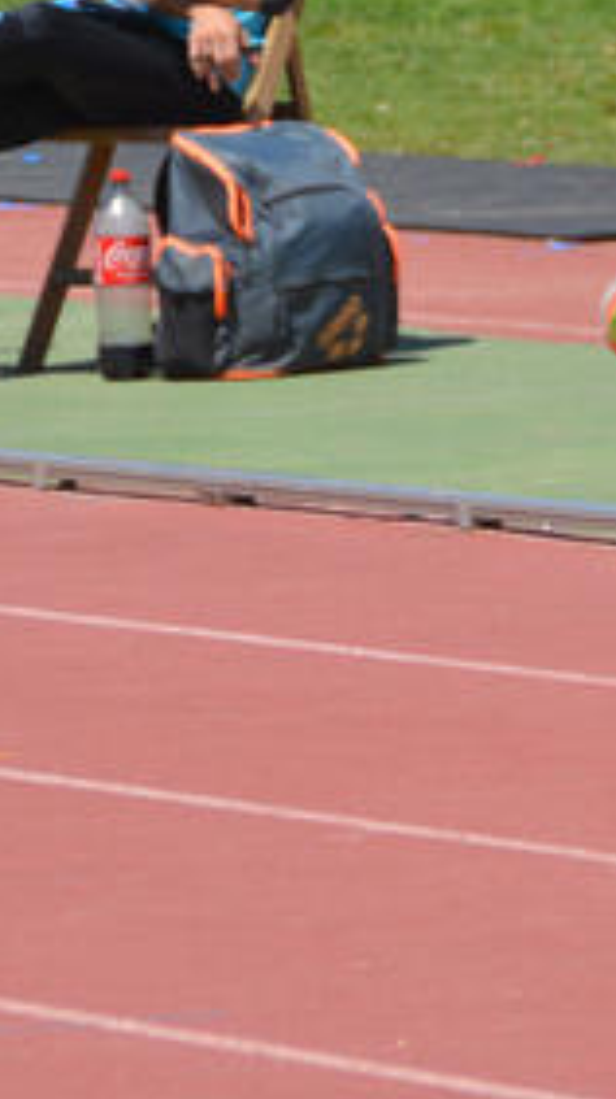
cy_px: 27
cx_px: 998
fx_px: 19737
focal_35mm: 678
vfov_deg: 3.2
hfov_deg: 1.8
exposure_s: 1/2000
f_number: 7.1
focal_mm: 135
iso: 400
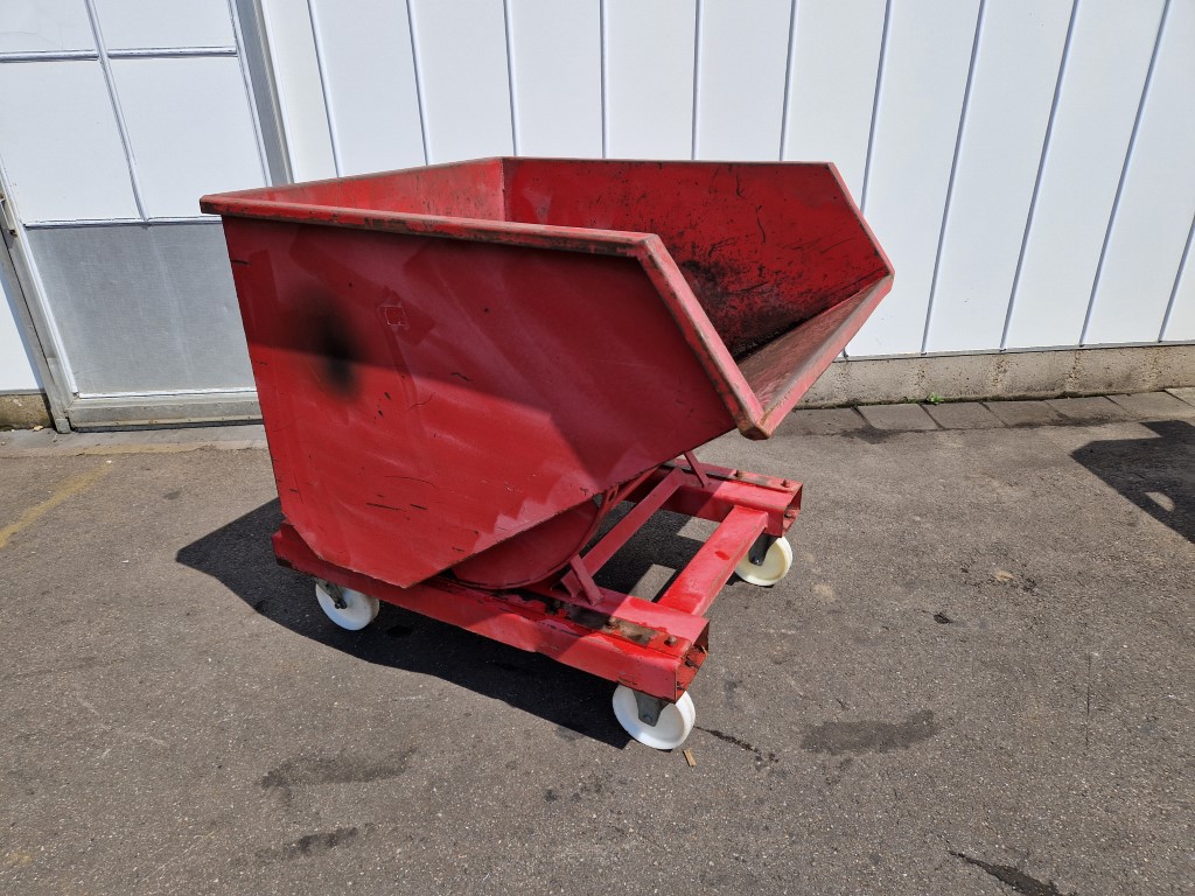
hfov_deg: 73.9
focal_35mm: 23
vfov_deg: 58.9
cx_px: 598
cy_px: 448
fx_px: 794
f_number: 1.8
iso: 50
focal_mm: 5.4
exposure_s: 1/2036
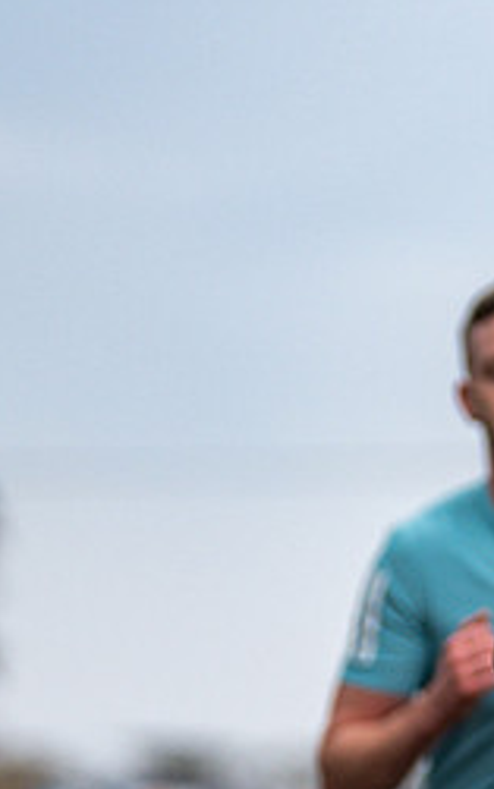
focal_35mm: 686
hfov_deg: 1.9
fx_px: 14769
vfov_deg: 3.1
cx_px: 856
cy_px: 500
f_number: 2.8
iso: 320
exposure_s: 1/1600
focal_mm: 195
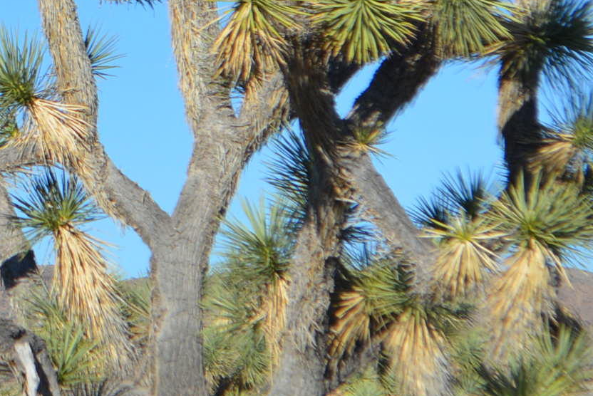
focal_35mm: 297
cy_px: 115
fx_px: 4892
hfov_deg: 6.9
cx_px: -91
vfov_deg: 4.6
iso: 400
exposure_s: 1/1600
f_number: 7.1
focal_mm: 55
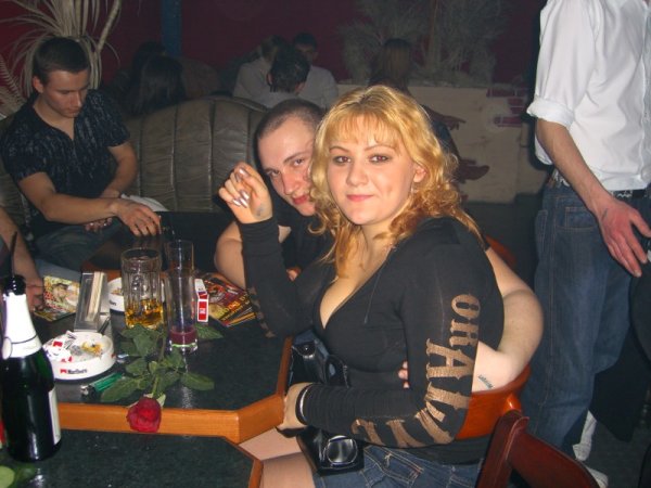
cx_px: 326
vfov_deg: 37.7
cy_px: 244
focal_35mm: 38
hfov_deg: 49.0
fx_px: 715
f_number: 2.8
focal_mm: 7.9
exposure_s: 1/60
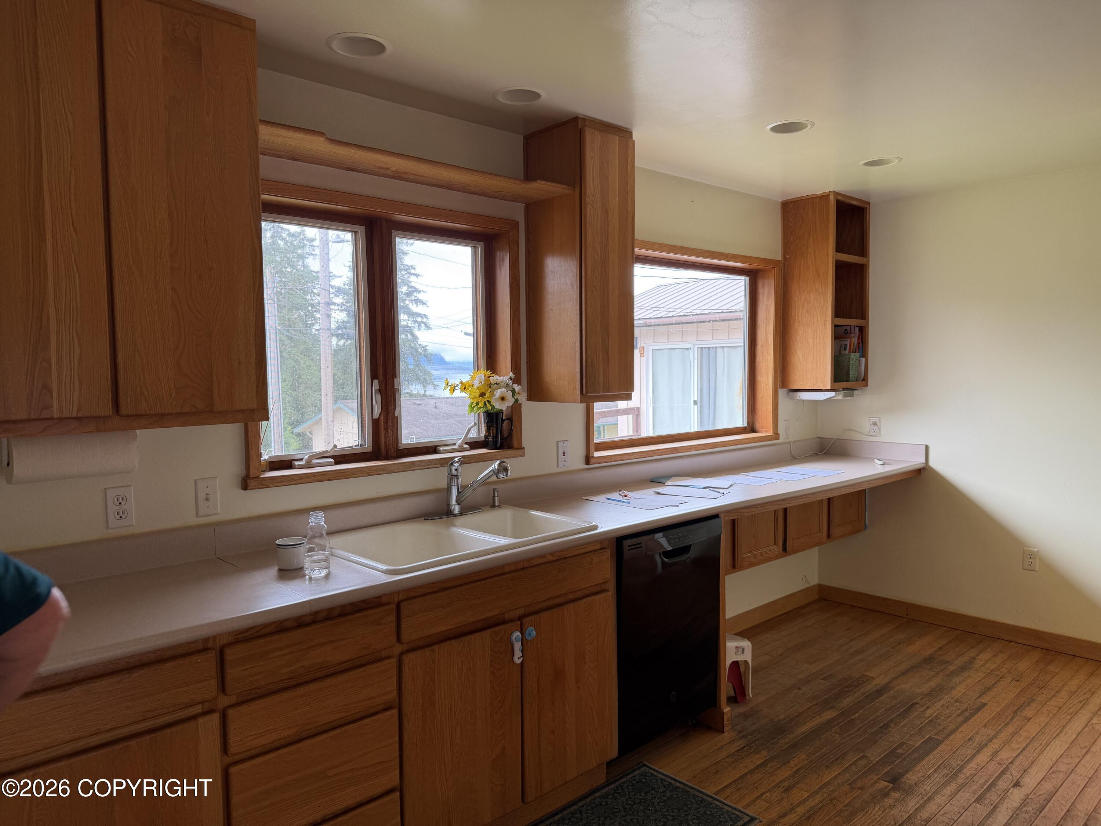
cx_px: 550
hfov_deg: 71.6
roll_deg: +0.6
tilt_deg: -3.7
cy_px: 413
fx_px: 763
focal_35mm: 24
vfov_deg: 56.8
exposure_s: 1/121
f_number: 1.78
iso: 80
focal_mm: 6.76
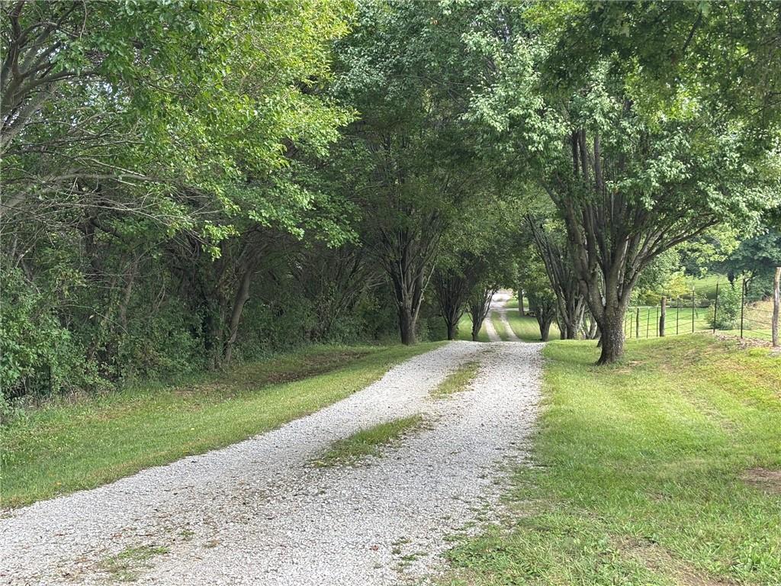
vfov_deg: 28.0
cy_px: 293
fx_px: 1173
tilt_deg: -5.0
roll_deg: +0.1
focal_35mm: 52
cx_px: 390
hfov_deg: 36.8
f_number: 1.6
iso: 32
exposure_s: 1/416
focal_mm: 5.96
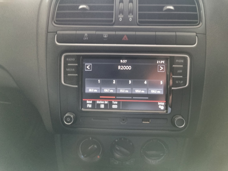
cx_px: 114
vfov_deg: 53.1
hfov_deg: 67.3
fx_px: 171
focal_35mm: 26
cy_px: 86
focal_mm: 5.4
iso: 640
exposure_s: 1/33
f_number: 1.8
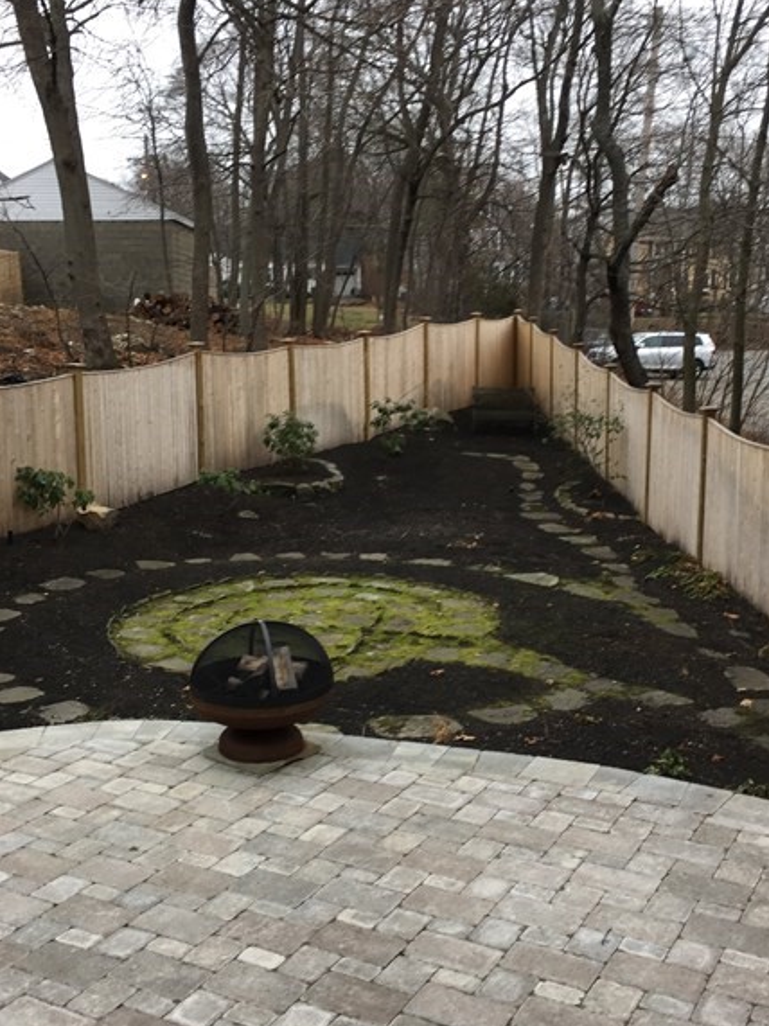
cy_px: 525
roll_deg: -0.6
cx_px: 372
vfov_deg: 47.9
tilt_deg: -8.1
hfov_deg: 36.8
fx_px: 1156
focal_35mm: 39
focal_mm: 4.15
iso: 40
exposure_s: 1/60
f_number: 2.2
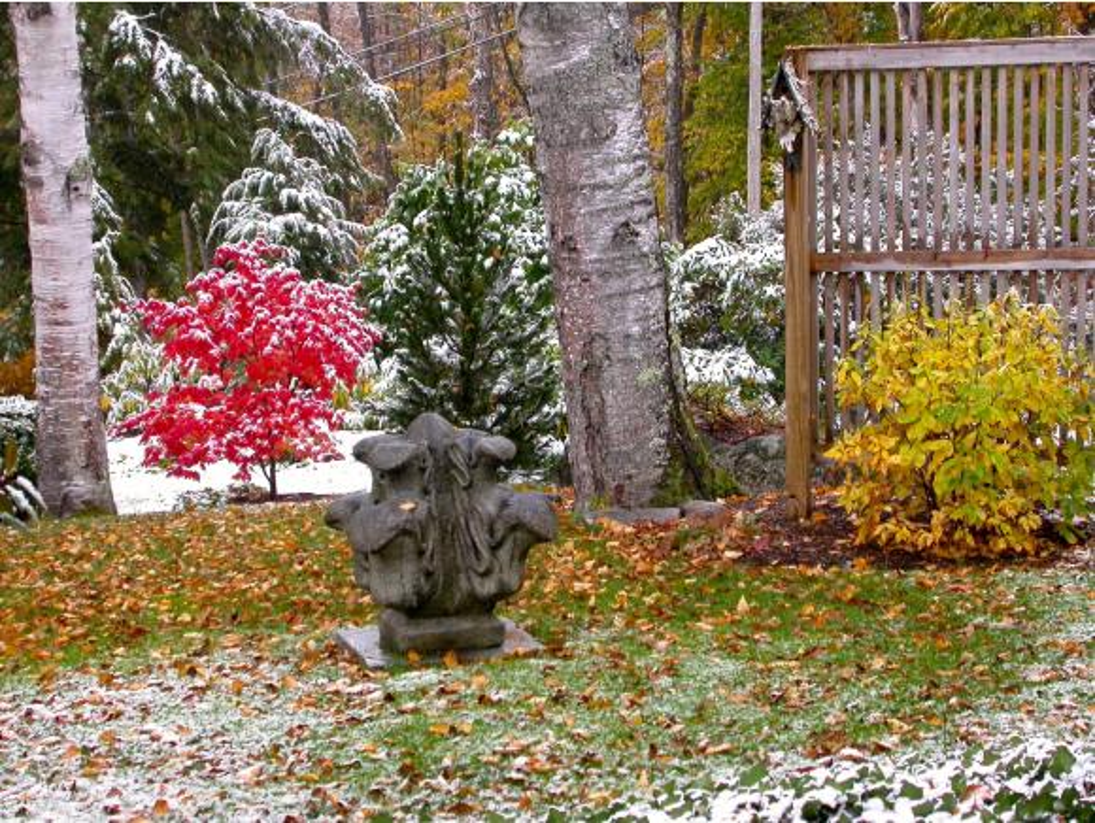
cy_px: 412
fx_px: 2343
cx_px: 548
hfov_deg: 26.3
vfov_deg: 19.9
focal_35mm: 74
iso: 100
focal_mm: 15.3
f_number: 4.3
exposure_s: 1/104
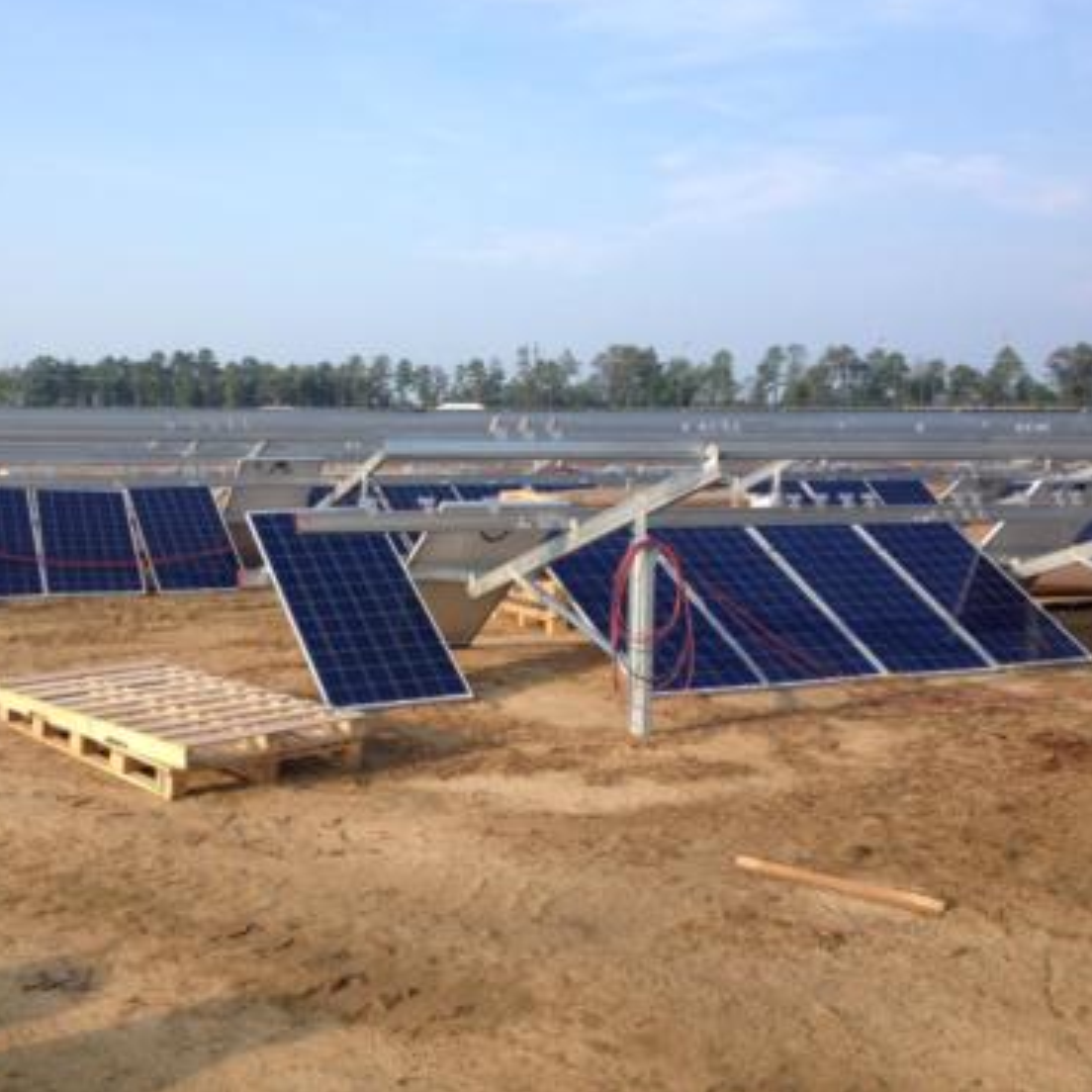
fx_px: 1499
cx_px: 371
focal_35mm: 42
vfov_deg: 40.0
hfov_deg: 39.6
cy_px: 542
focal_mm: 4.28
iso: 50
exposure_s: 1/649
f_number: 2.4
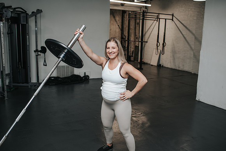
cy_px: 76
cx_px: 113
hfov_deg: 54.4
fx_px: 220
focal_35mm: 35
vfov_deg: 37.9
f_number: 3.2
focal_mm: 35
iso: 800
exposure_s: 1/200
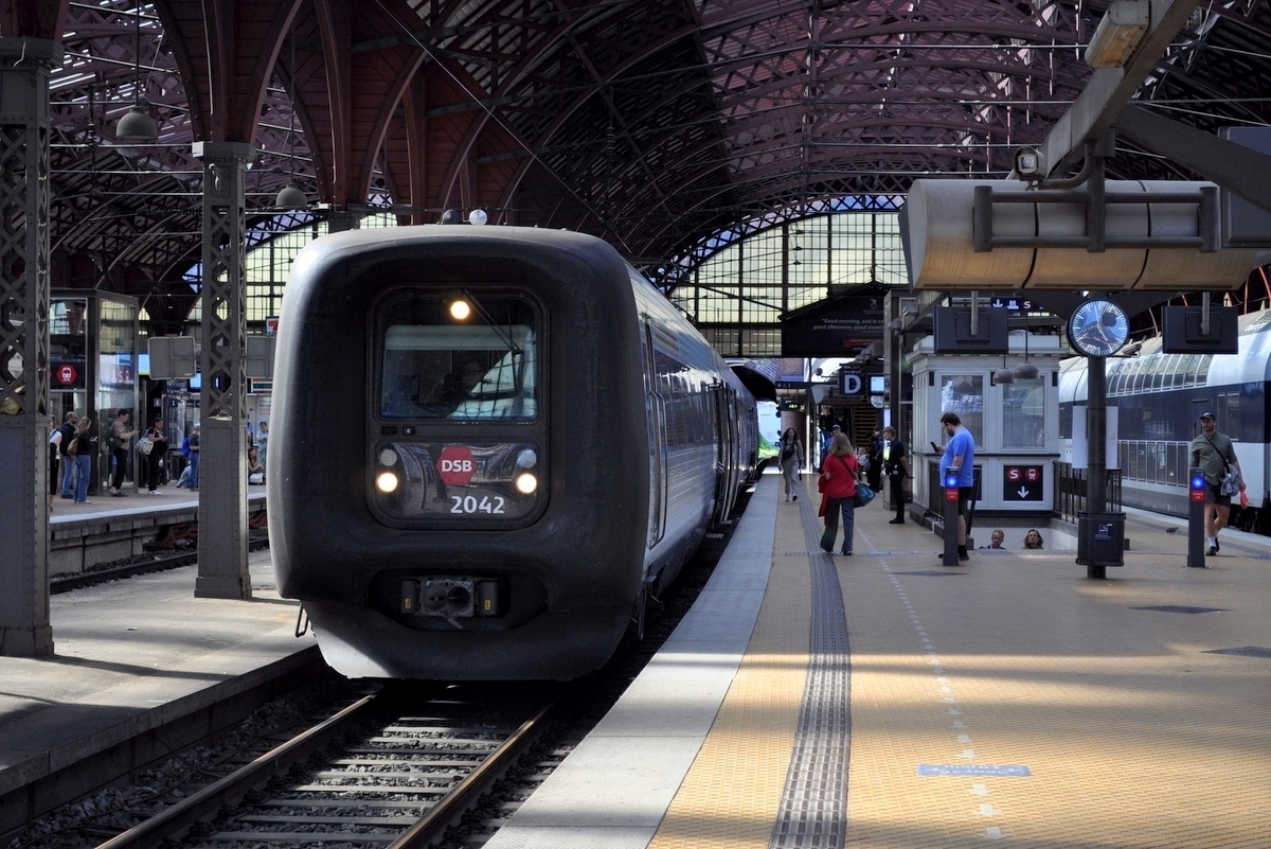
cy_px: 424
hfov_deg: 30.5
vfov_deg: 20.6
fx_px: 2331
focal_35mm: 66
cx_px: 636
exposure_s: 1/80
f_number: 5.3
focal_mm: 44
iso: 200
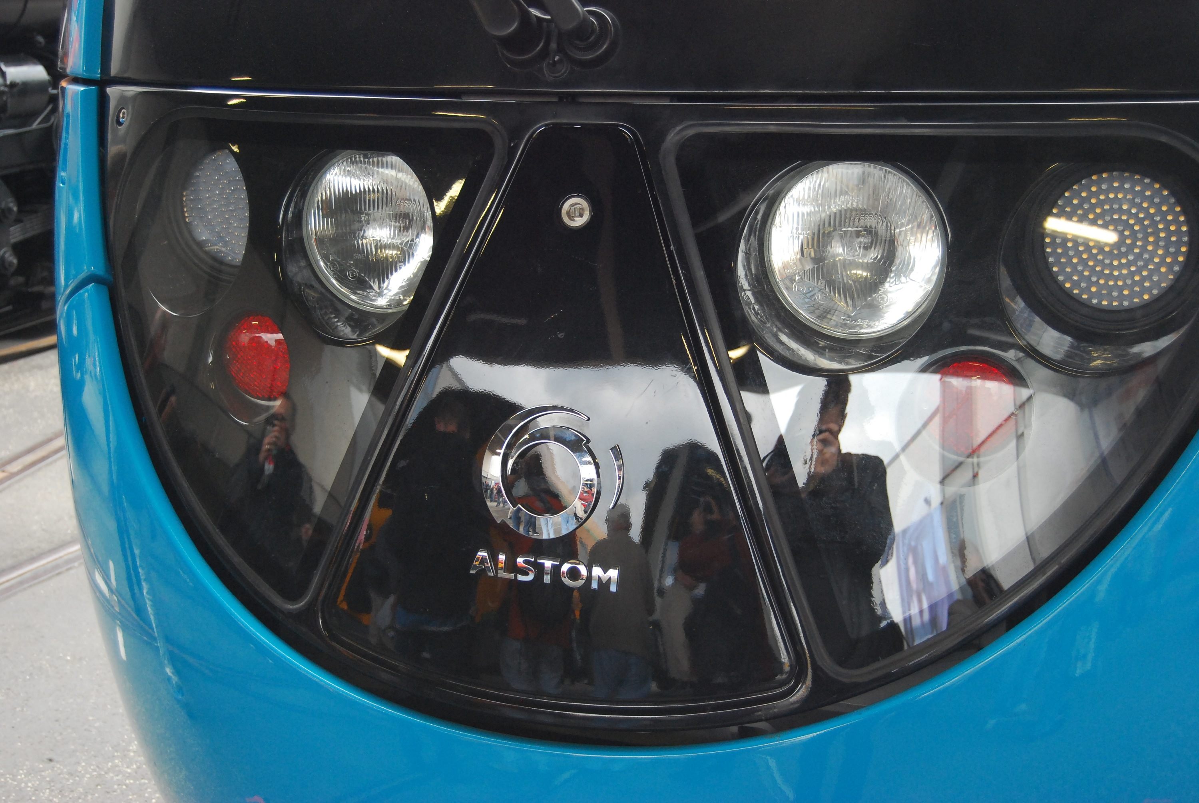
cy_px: 402
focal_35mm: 48
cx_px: 600
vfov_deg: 28.2
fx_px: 1601
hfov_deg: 41.1
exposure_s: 1/80
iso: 800
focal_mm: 32
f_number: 4.5
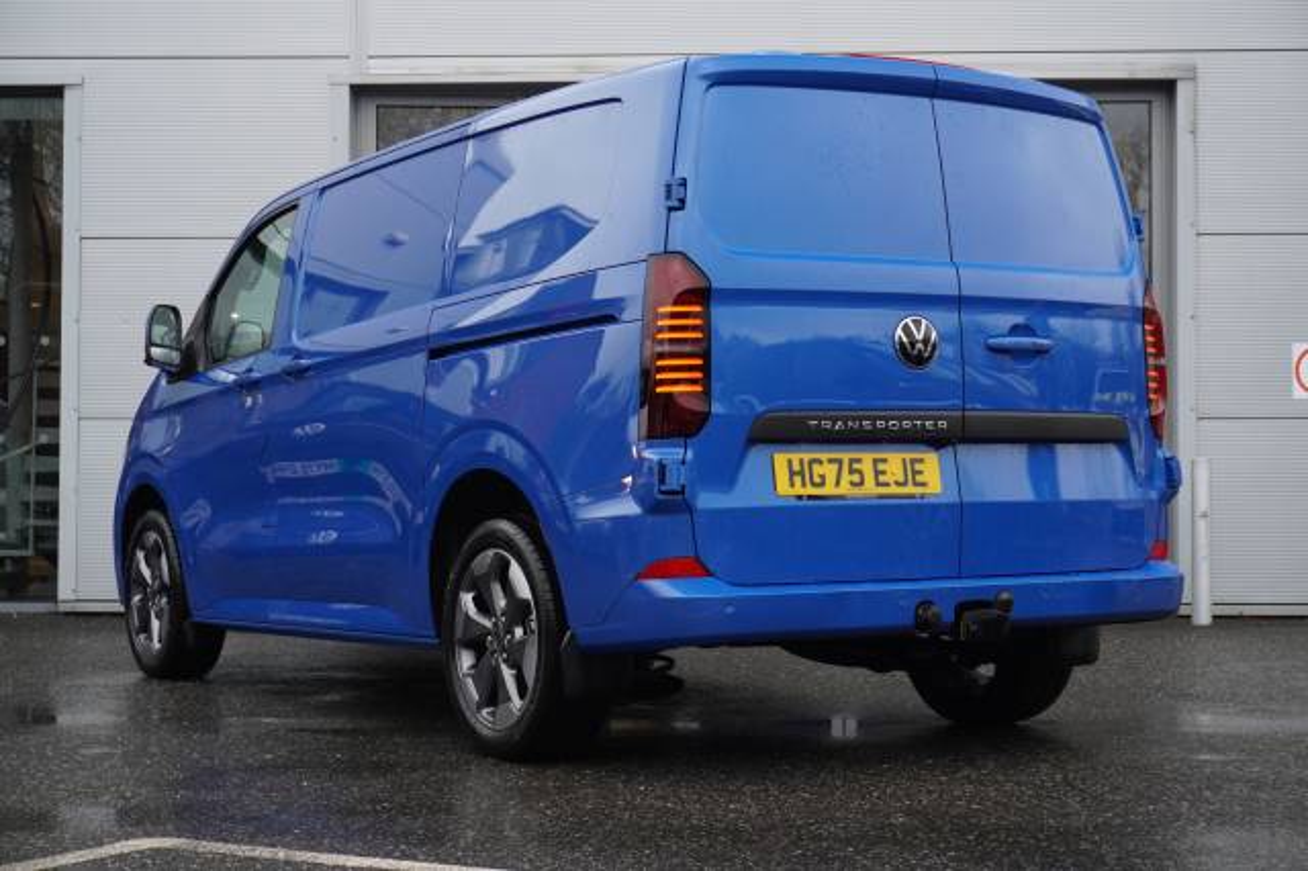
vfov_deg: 23.8
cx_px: 654
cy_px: 436
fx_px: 2070
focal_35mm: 57
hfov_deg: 35.1
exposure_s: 1/200
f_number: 5.6
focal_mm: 38
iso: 500
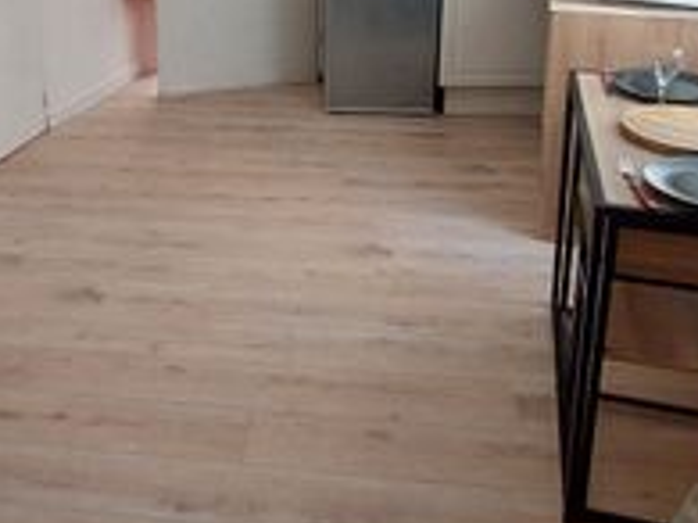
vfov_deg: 33.0
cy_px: 0
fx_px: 806
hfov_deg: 45.7
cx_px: 200
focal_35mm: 40
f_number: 2.2
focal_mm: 1.74
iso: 50
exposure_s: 1/100
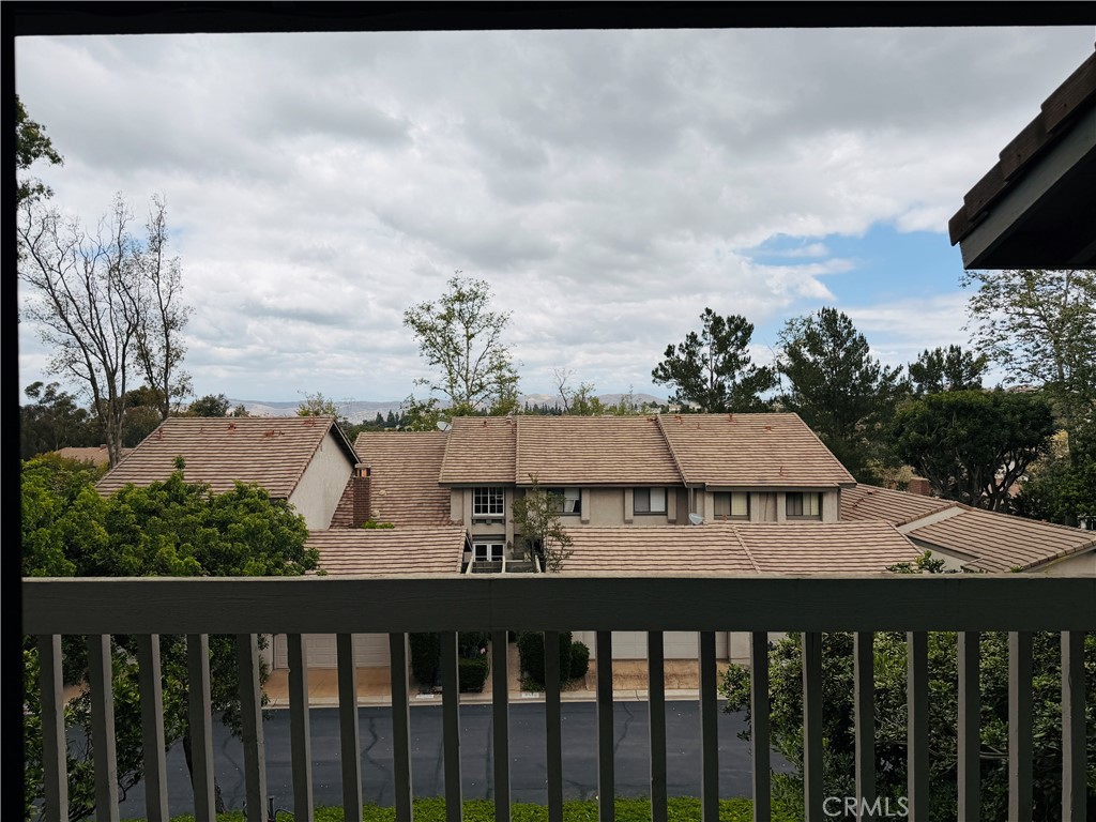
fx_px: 760
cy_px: 411
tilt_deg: -1.2
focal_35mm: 24
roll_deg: +0.1
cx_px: 548
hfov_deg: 71.6
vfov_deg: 56.8
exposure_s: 1/6173
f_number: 1.78
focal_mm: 6.76
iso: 80
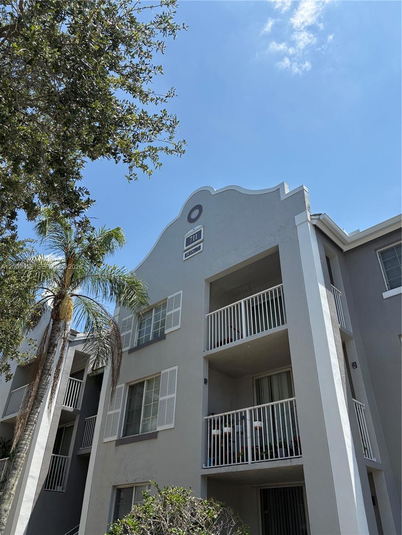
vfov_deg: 67.3
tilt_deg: +36.1
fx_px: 403
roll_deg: -2.1
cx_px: 201
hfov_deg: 53.1
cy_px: 268
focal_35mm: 26
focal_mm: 5.96
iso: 50
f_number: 1.6
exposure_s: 1/3125
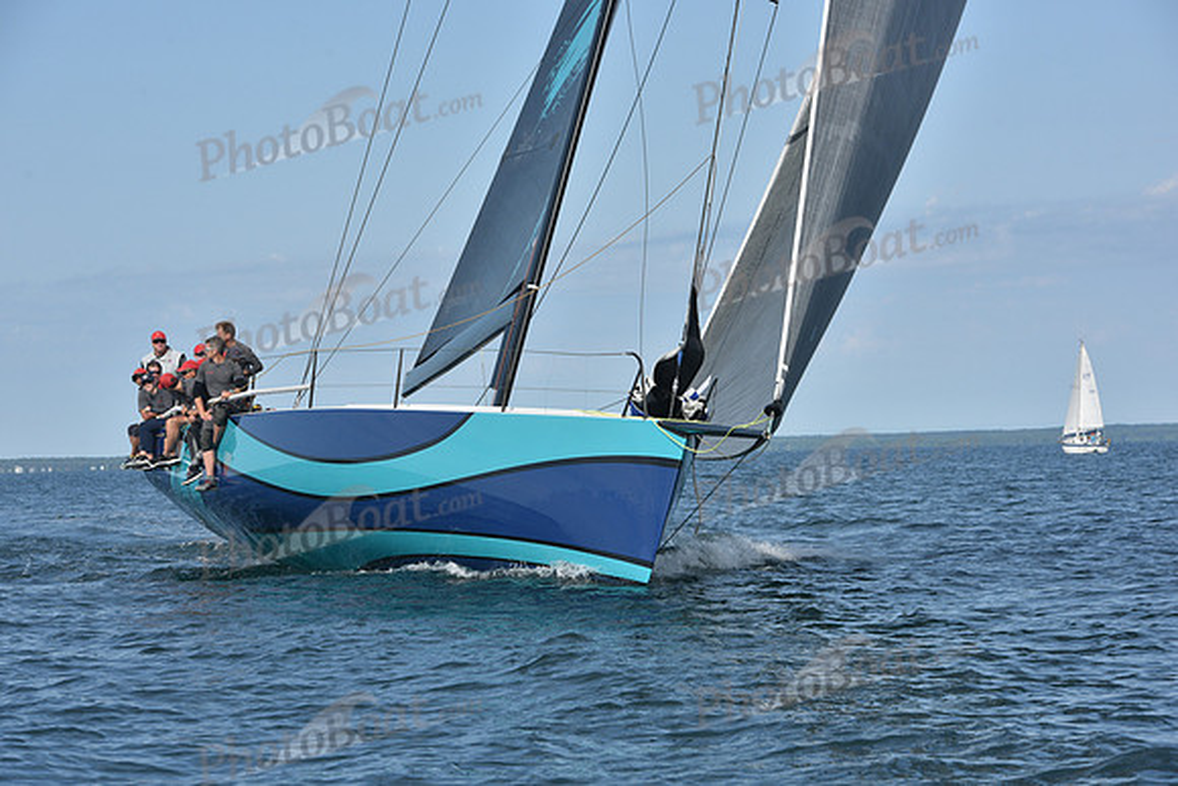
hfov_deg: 16.8
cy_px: 393
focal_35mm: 122
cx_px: 589
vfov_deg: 11.2
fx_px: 3993
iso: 320
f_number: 10
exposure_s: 1/1000
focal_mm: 122
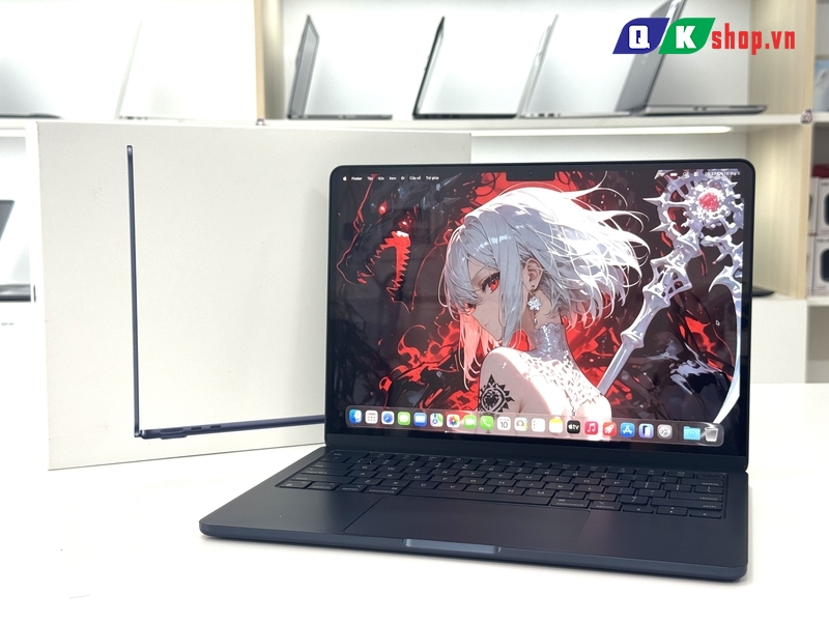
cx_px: 414
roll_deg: +1.0
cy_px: 311
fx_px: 1150
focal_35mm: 48
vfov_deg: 30.3
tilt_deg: -6.2
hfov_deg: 39.7
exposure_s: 1/158
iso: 64
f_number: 1.78
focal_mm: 6.76
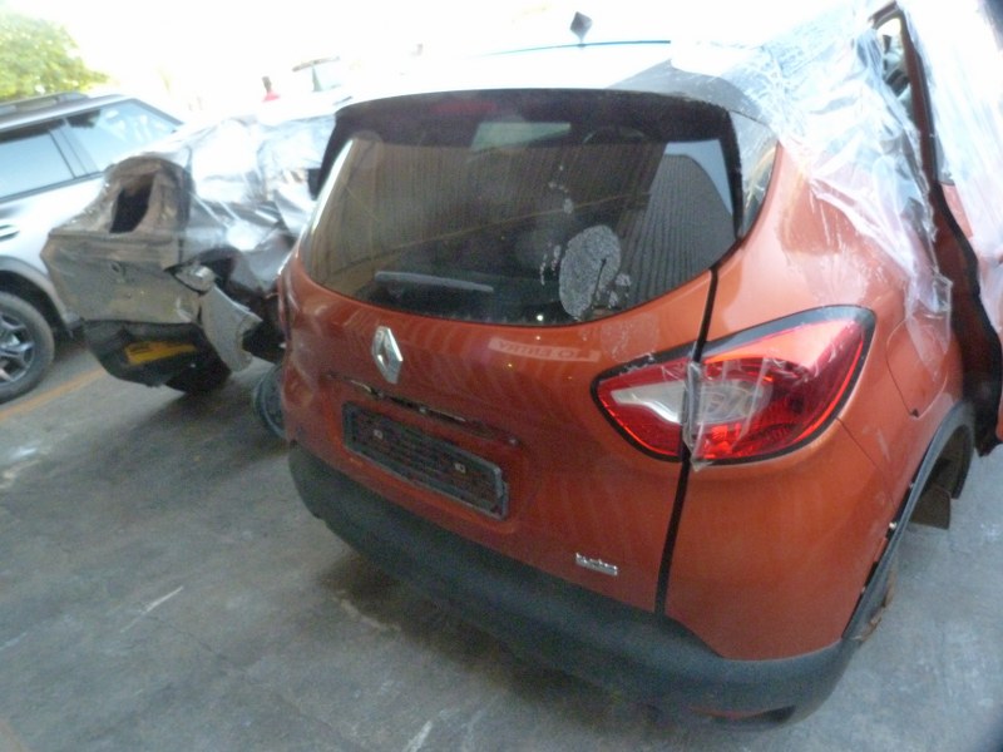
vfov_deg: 54.9
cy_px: 376
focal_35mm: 25
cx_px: 502
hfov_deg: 69.4
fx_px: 724
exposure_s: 1/100
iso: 800
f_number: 2.8
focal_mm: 4.5
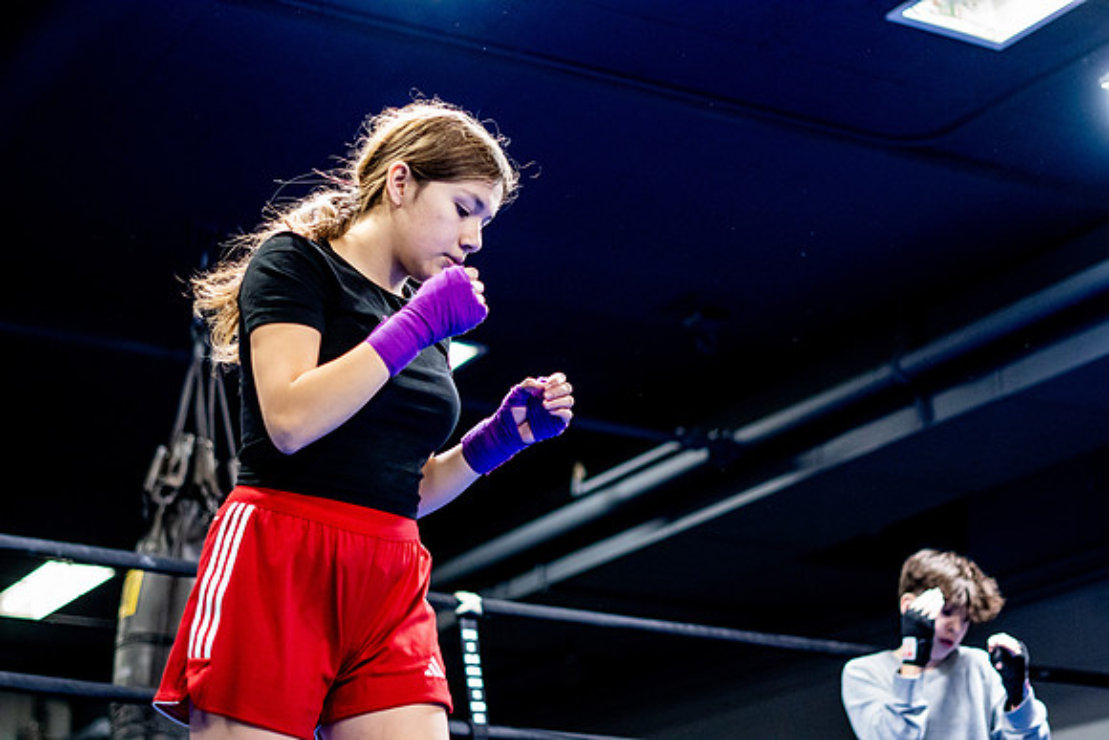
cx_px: 554
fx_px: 2311
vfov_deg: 18.2
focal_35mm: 75
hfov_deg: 27.0
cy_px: 370
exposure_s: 1/500
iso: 5000
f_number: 1.8
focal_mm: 50
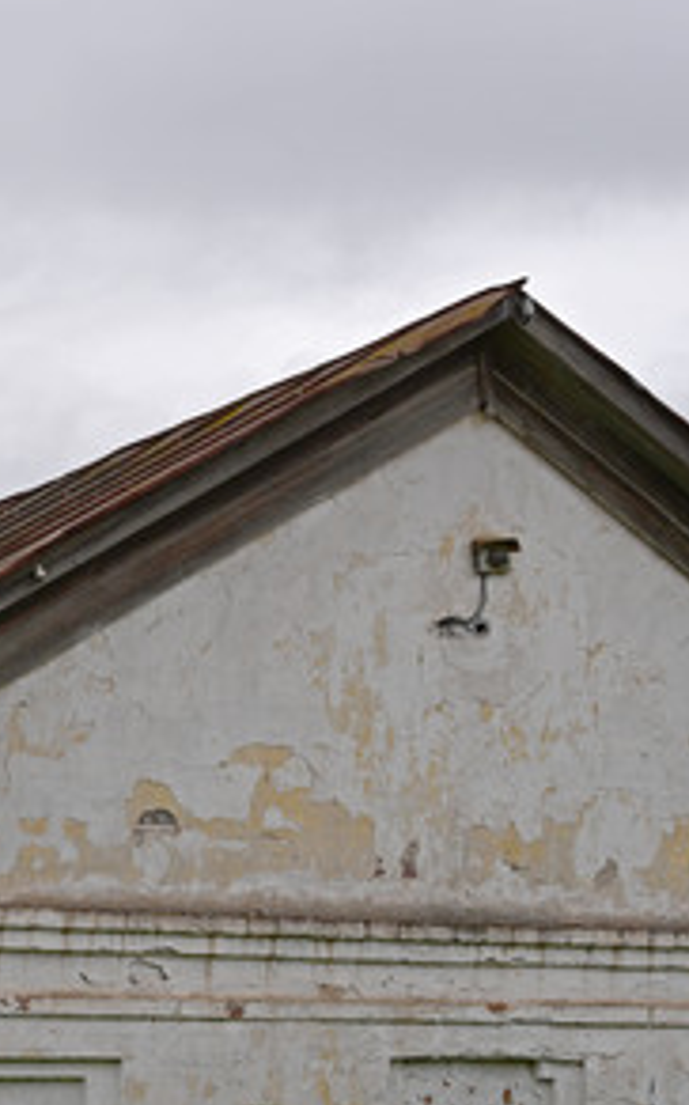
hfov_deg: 15.2
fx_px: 2559
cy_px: 717
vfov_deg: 24.3
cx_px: 61
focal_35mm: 85
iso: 100
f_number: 5.6
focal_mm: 38
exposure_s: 1/500
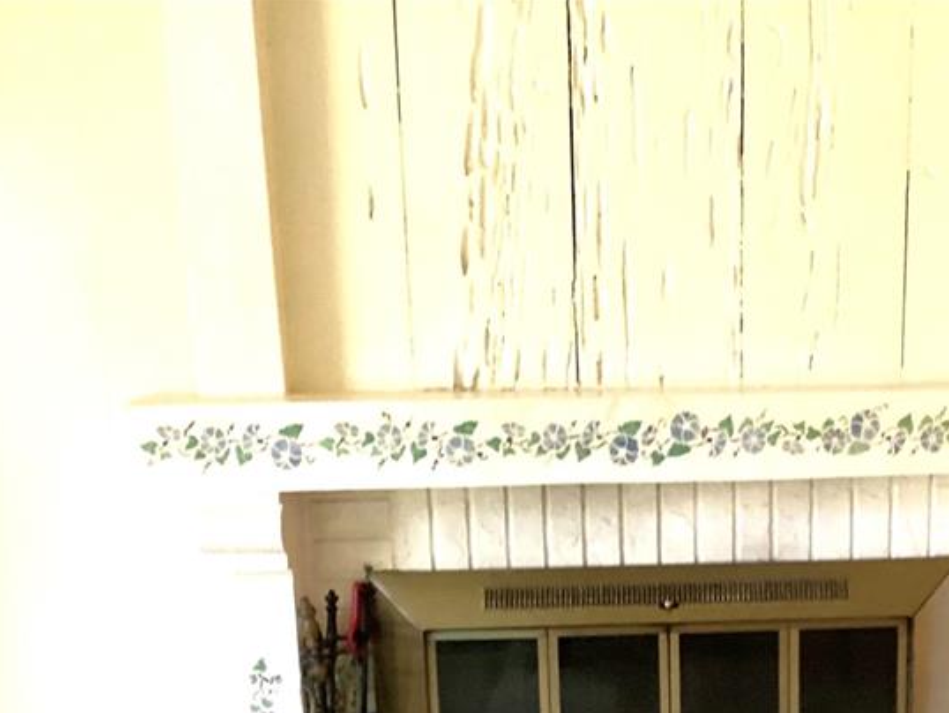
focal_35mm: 59
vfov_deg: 24.0
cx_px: 667
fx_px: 1618
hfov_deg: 32.3
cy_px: 674
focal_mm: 3.3
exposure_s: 1/40
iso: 400
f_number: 2.4
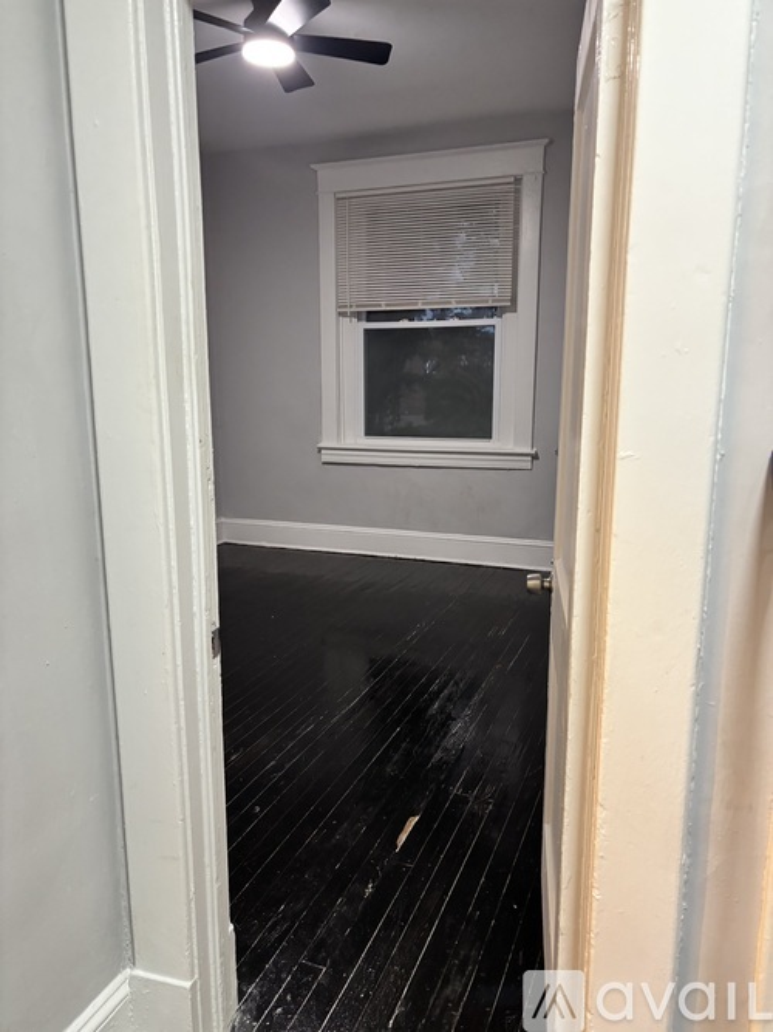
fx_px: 774
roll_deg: +0.1
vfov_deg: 67.3
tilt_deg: -10.6
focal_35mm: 26
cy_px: 516
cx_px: 386
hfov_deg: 53.0
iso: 320
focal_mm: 5.96
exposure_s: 1/60
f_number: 1.6
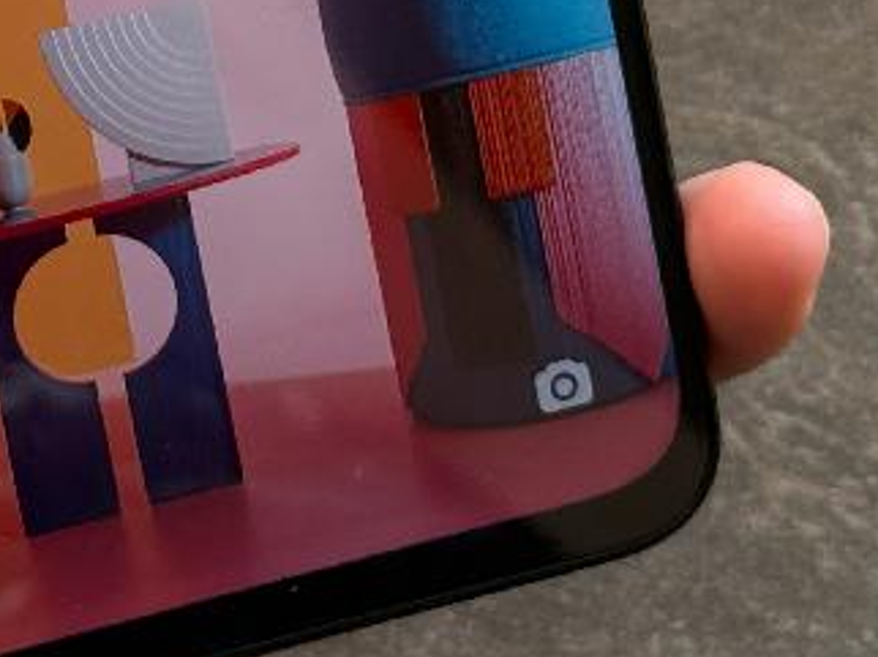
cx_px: 98
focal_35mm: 164
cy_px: -375
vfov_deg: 8.8
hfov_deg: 12.0
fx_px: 4157
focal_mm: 6.76
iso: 64
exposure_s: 1/275
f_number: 1.78
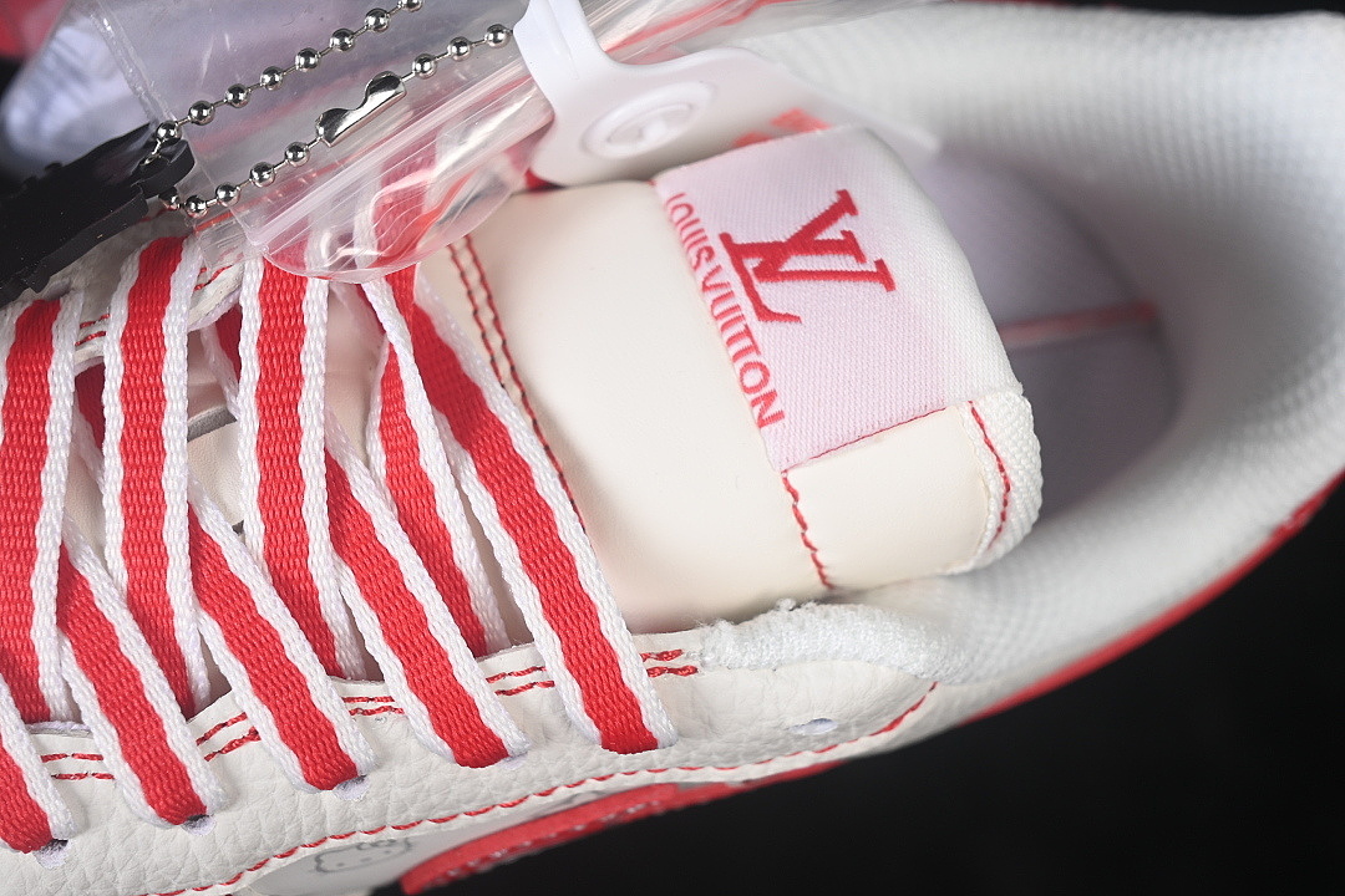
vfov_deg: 18.2
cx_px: 672
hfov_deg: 27.0
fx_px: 2802
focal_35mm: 75
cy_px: 448
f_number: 7.1
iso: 160
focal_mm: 50
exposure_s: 1/80
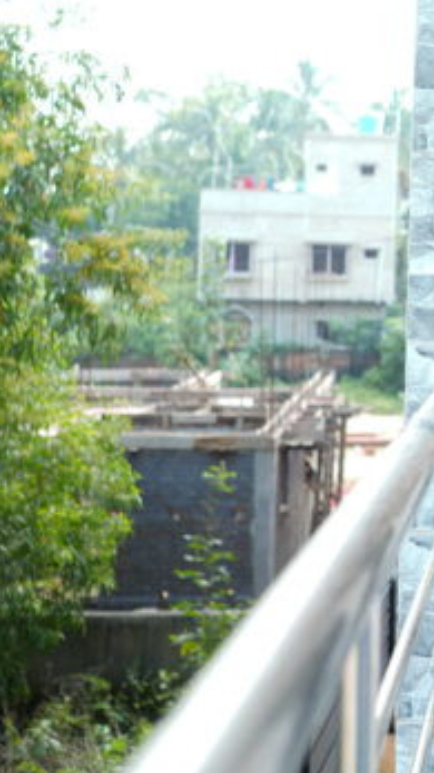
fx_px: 1331
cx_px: 632
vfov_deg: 32.0
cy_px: 245
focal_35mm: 65
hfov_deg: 16.9
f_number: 3.2
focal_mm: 28
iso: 80
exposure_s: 1/100
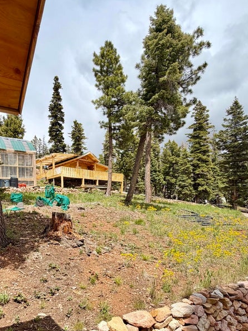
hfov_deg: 56.0
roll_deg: +2.0
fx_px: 229
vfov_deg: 69.6
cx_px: 89
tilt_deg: -1.7
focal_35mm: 24
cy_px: 220
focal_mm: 2.22
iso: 20
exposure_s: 1/1033
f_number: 2.2
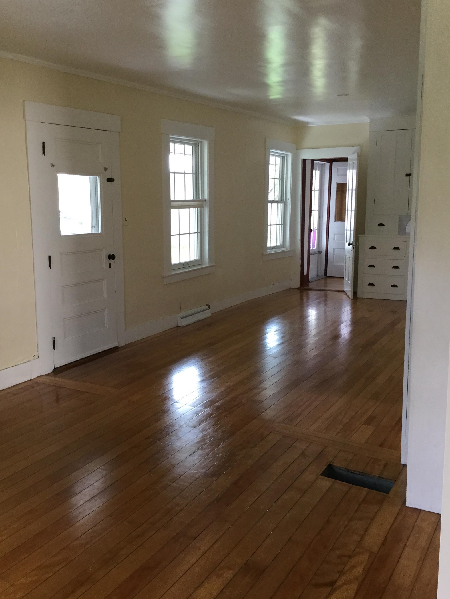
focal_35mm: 34
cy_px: 298
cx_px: 218
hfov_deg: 41.8
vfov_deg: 54.0
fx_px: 589
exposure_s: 1/30
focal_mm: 3.3
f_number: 2.4
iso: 40
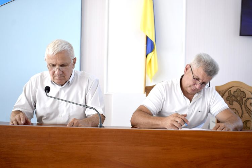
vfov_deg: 33.1
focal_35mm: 40
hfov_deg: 47.9
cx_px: 126
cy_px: 84
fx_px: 284
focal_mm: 27
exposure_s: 1/200
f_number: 5
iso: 400
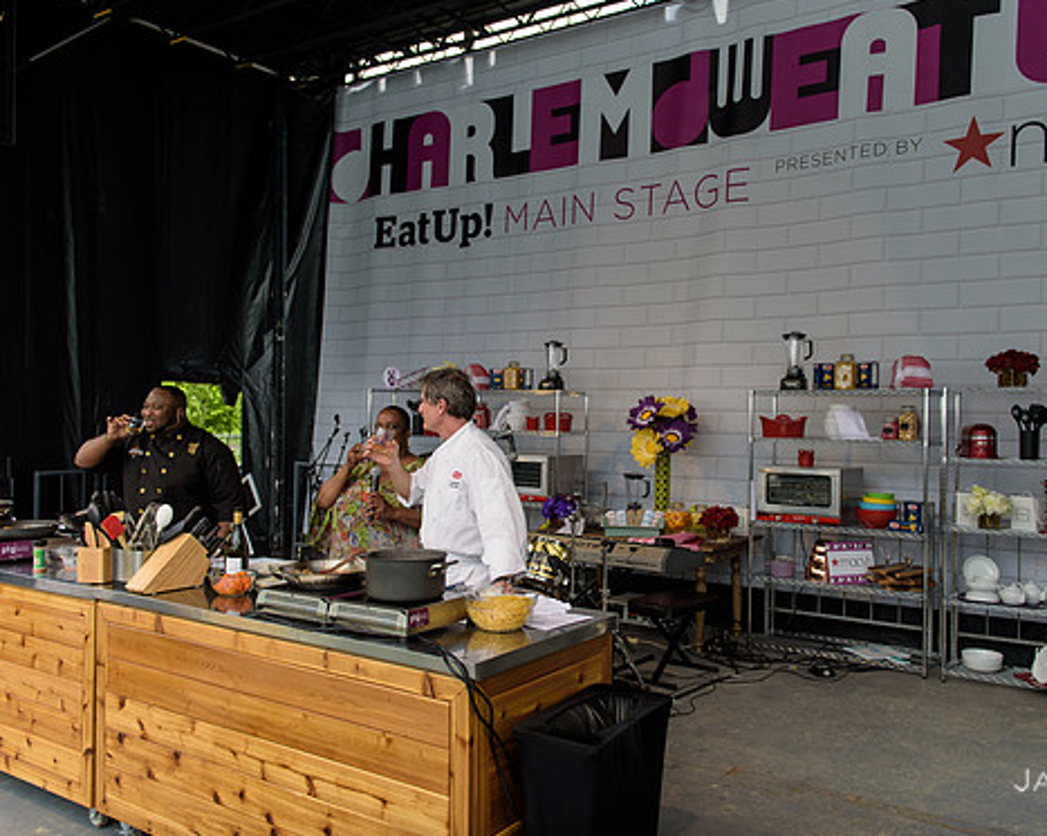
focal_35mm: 28
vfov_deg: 51.5
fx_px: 867
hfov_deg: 62.1
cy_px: 407
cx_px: 578
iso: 200
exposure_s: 1/1250
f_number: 3.2
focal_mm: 24
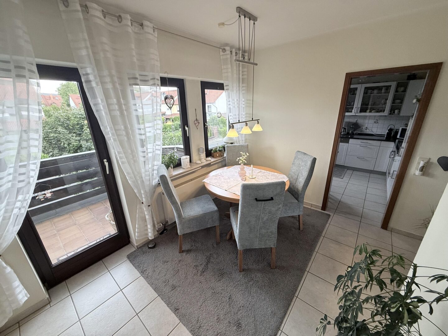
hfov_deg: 102.1
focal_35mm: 14
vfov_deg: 85.7
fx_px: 181
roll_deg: +2.1
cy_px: 168
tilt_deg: -18.6
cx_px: 224
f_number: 2.2
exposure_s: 1/80
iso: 160
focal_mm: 2.22
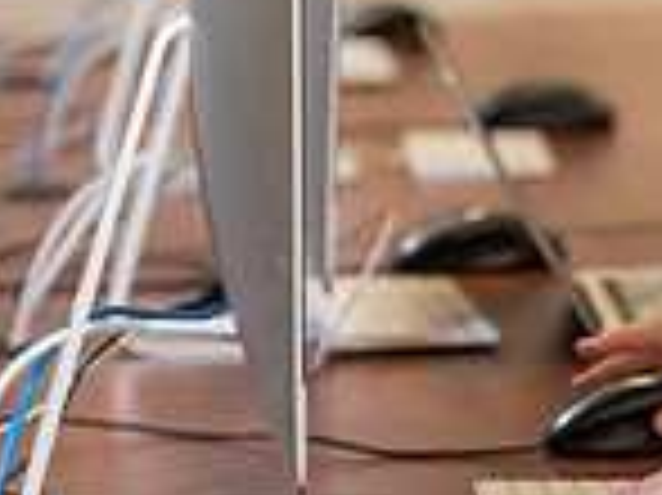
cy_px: -61
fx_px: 7127
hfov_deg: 5.3
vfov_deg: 4.0
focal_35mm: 373
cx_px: 1013
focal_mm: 98
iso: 800
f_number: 3.2
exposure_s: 1/200
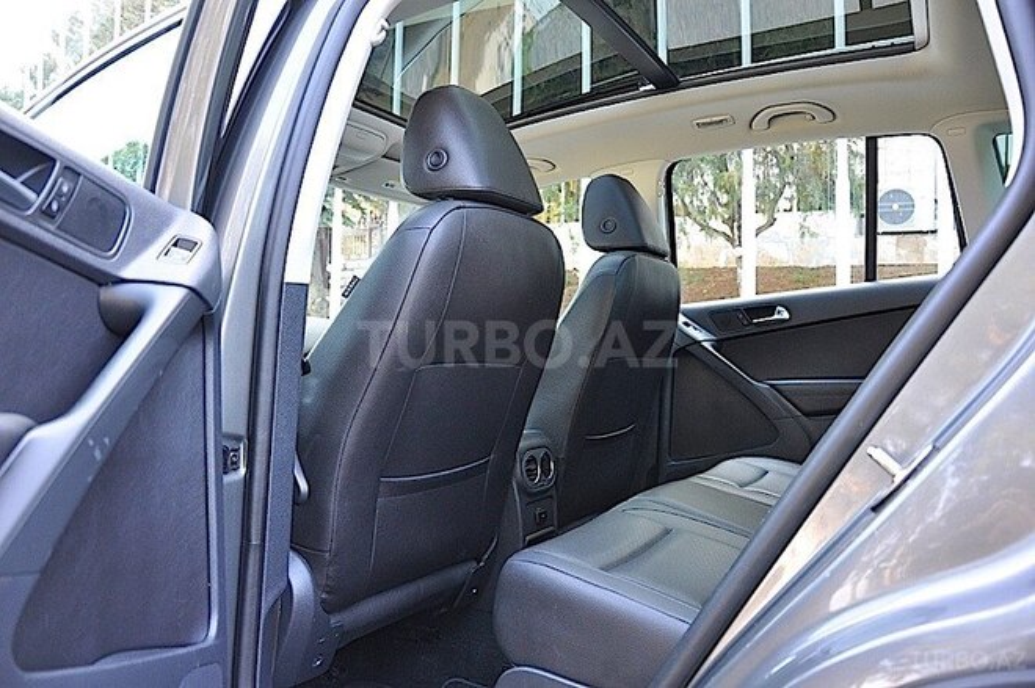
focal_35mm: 27
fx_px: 776
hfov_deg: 67.4
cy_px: 344
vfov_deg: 47.9
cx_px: 518
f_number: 4.5
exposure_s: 1/80
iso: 640
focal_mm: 18
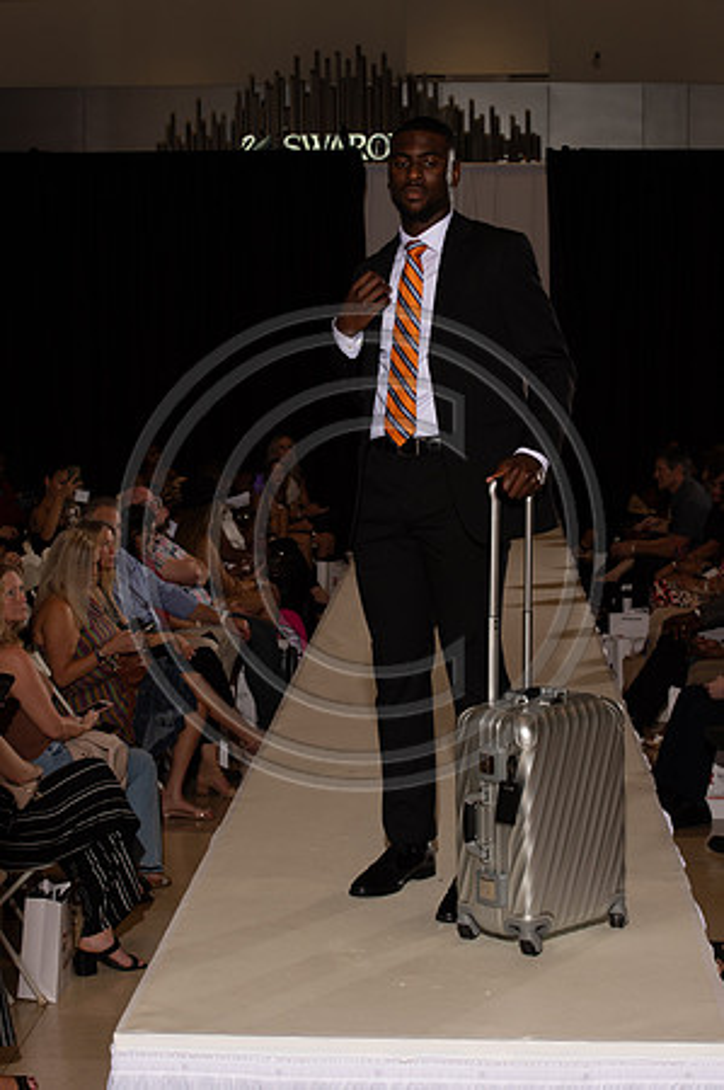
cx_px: 362
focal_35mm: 70
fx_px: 2116
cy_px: 545
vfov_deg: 28.9
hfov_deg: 19.4
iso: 800
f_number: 9
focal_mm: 70
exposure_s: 1/250
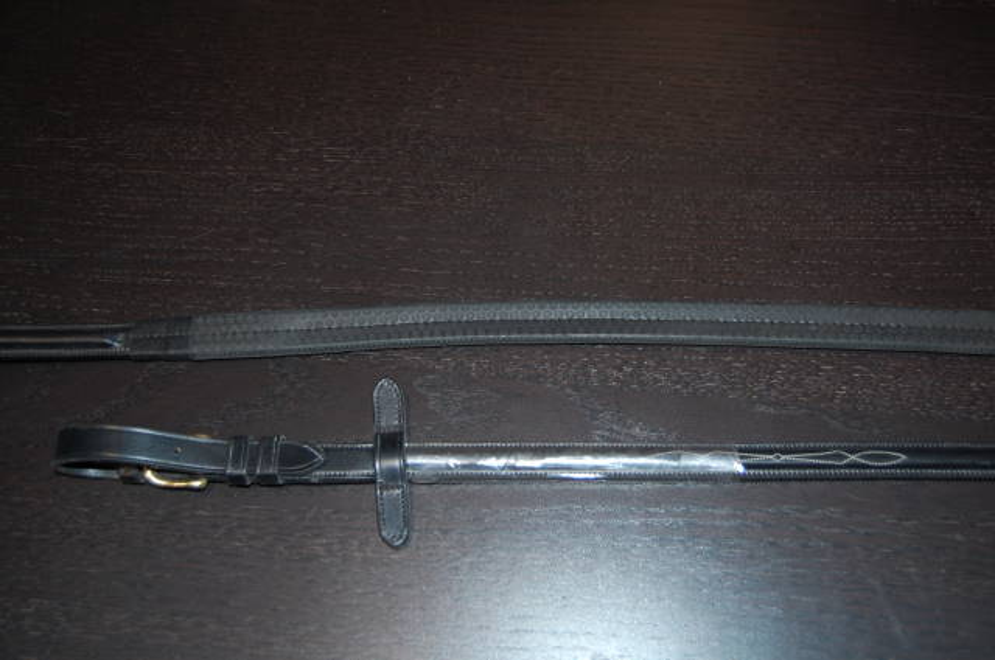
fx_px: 1077
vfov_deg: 34.1
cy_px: 330
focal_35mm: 39
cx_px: 498
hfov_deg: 49.6
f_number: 4
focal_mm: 26
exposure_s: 1/60
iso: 400
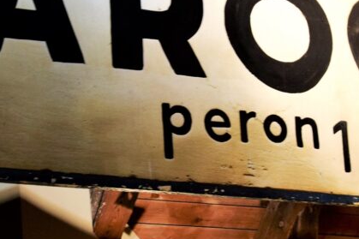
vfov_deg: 12.4
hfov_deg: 18.6
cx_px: 205
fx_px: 1096
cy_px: 75
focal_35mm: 110
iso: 800
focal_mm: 30
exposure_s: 1/6
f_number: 6.3
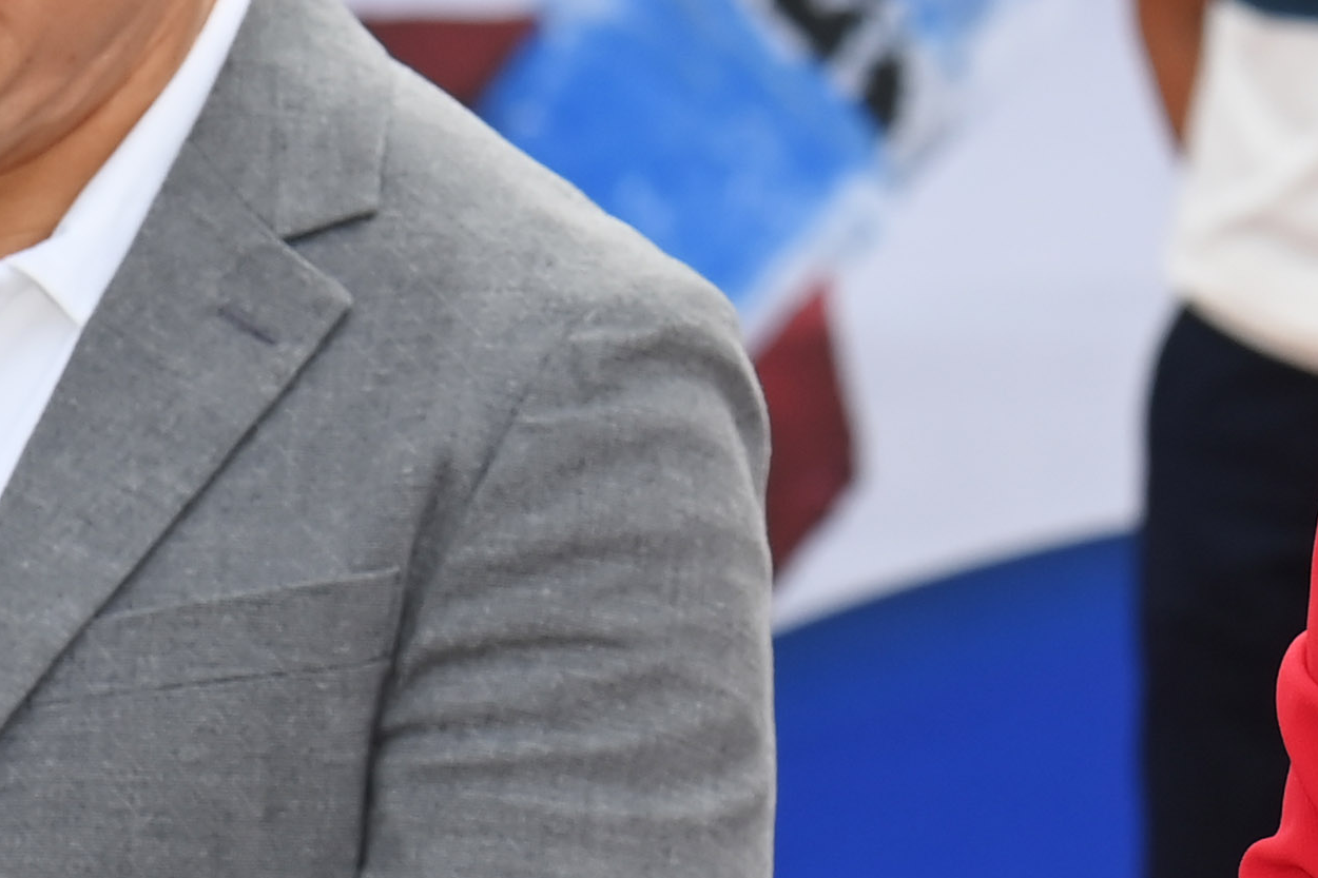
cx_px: 1718
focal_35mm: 490
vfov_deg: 2.8
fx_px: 17936
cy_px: 0
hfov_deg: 4.2
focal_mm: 110
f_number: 8
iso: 400
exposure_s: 1/500
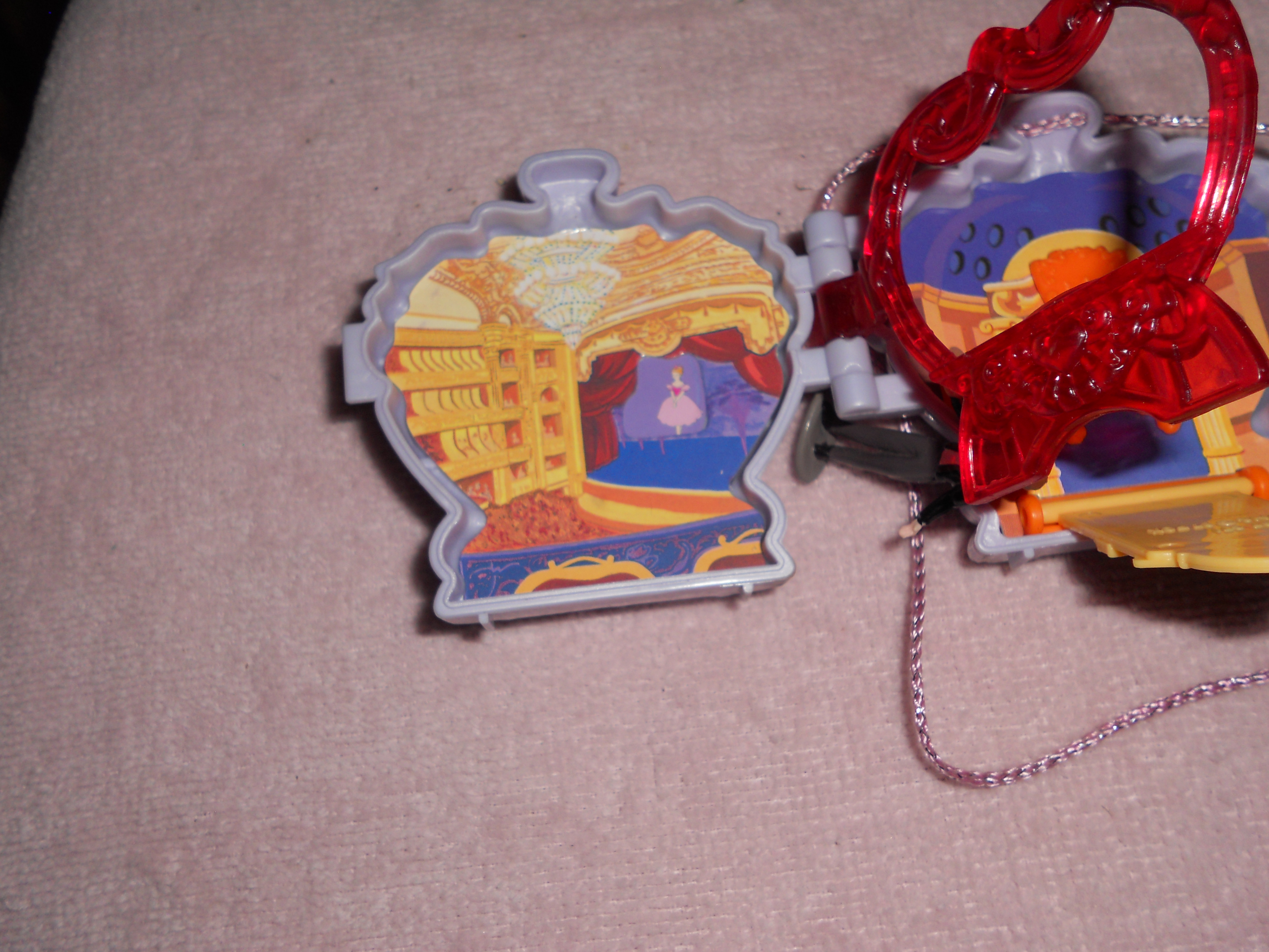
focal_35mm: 32
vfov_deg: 44.2
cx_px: 634
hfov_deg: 56.8
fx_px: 1173
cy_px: 476
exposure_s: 1/25
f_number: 8.8
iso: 80
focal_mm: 5.8
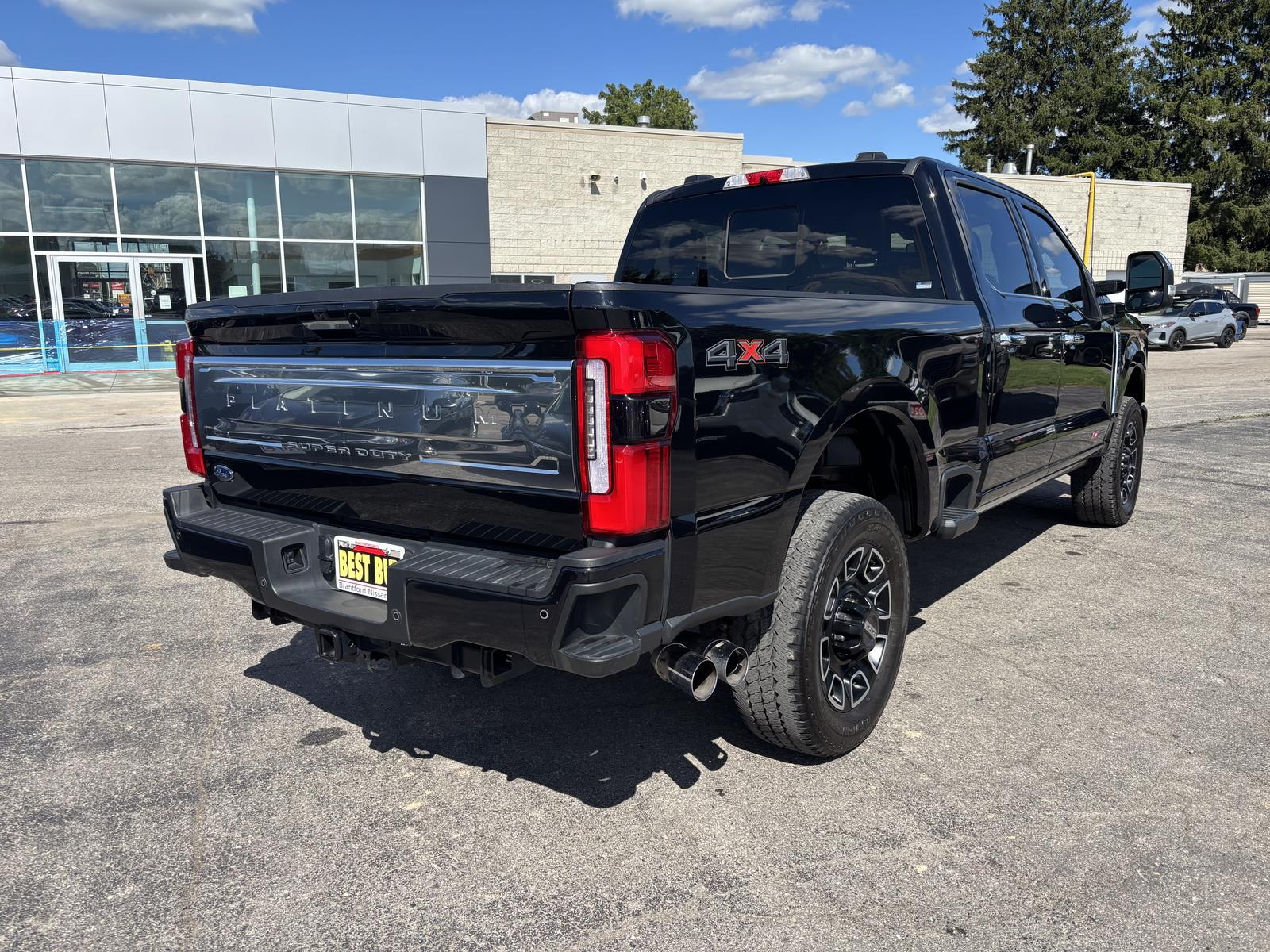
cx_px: 635
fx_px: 954
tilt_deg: -11.0
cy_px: 476
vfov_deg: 53.1
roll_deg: -0.6
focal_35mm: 26
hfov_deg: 67.3
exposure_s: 1/2571
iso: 50
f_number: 1.6
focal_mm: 5.96
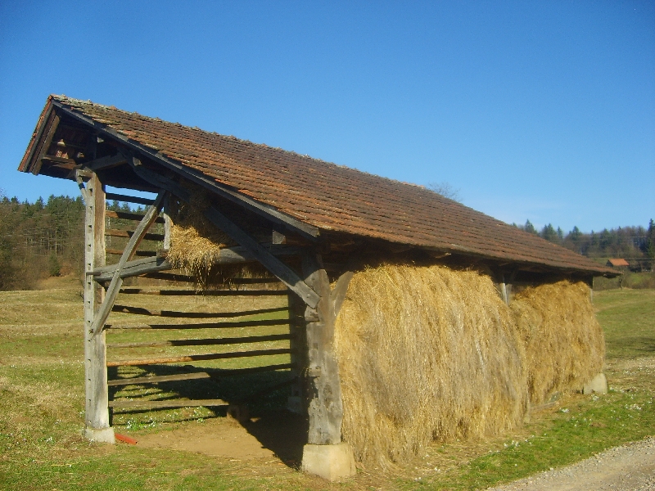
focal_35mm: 35
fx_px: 662
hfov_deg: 52.6
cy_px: 246
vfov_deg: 40.7
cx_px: 328
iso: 50
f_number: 2.8
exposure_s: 1/750
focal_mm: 5.8
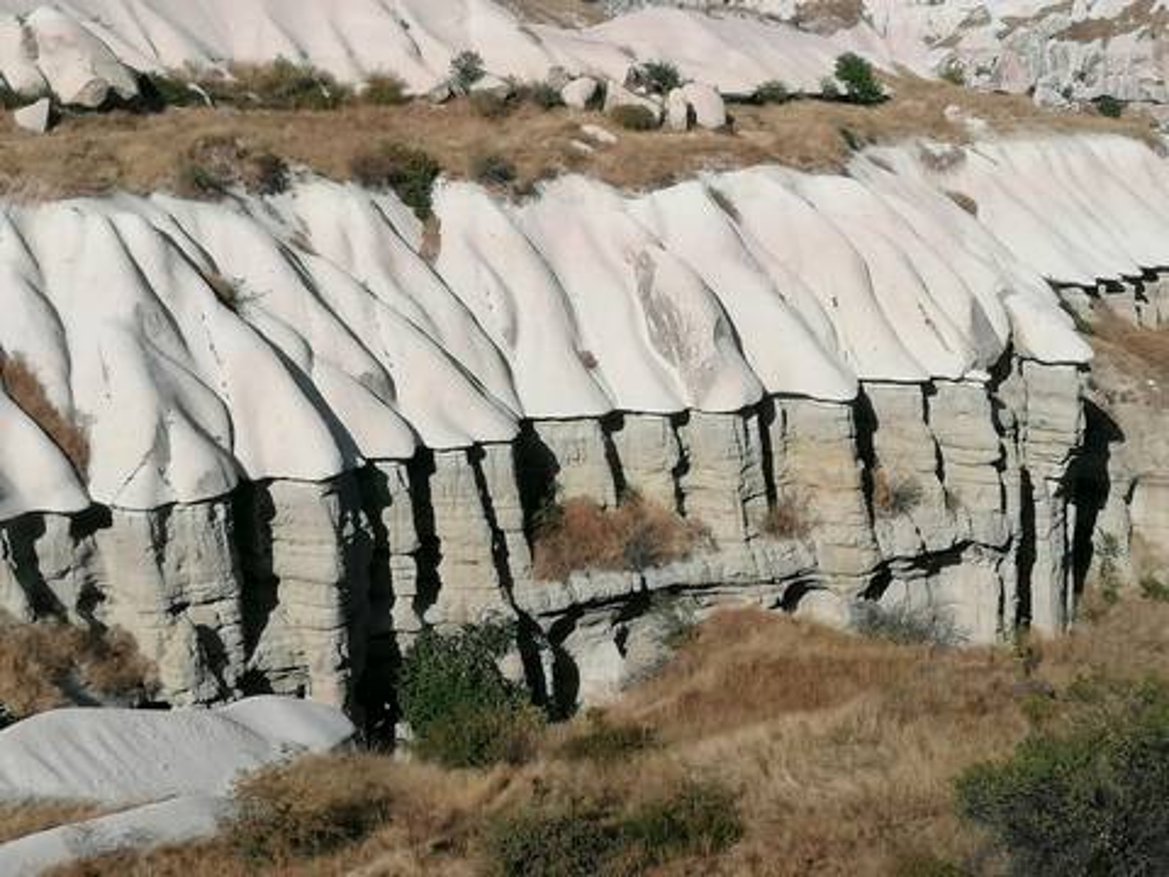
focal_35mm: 68
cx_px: 584
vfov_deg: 21.6
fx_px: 2296
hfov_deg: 28.6
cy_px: 438
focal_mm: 4.75
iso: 50
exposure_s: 1/3003
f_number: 1.8
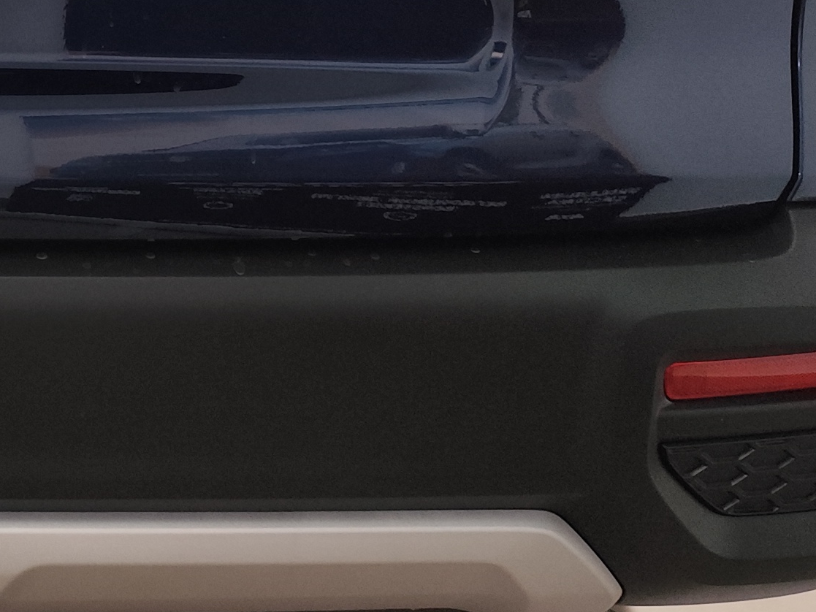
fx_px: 1980
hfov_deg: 21.7
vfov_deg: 17.0
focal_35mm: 84
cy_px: -69
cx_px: -150
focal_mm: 6.19
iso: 320
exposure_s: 1/50
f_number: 1.65
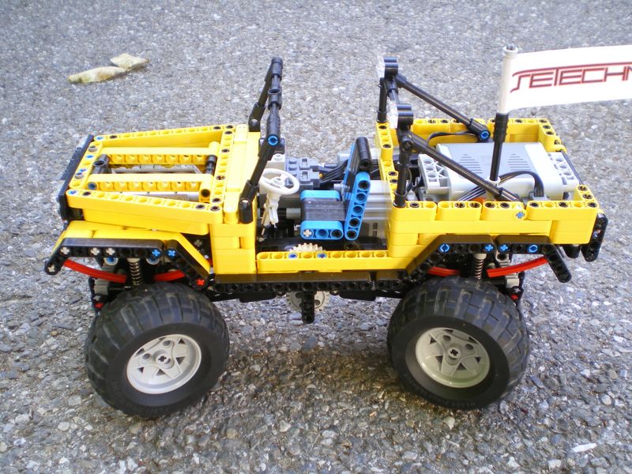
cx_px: 316
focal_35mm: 38
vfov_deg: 37.7
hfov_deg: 49.0
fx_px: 694
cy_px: 237
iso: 64
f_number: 3.1
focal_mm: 6.3
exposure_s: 1/30
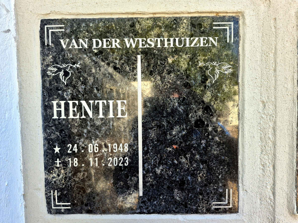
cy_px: 112
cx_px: 149
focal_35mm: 23
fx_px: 198
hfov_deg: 73.9
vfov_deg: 58.9
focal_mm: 5.4
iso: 40
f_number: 1.8
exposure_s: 1/180
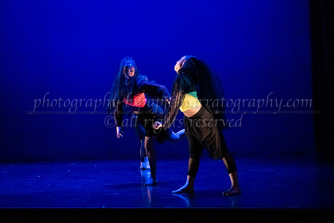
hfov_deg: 32.7
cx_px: 126
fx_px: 567
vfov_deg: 22.2
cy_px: 99
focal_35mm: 61
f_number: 2.8
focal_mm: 48
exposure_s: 1/250
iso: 4000
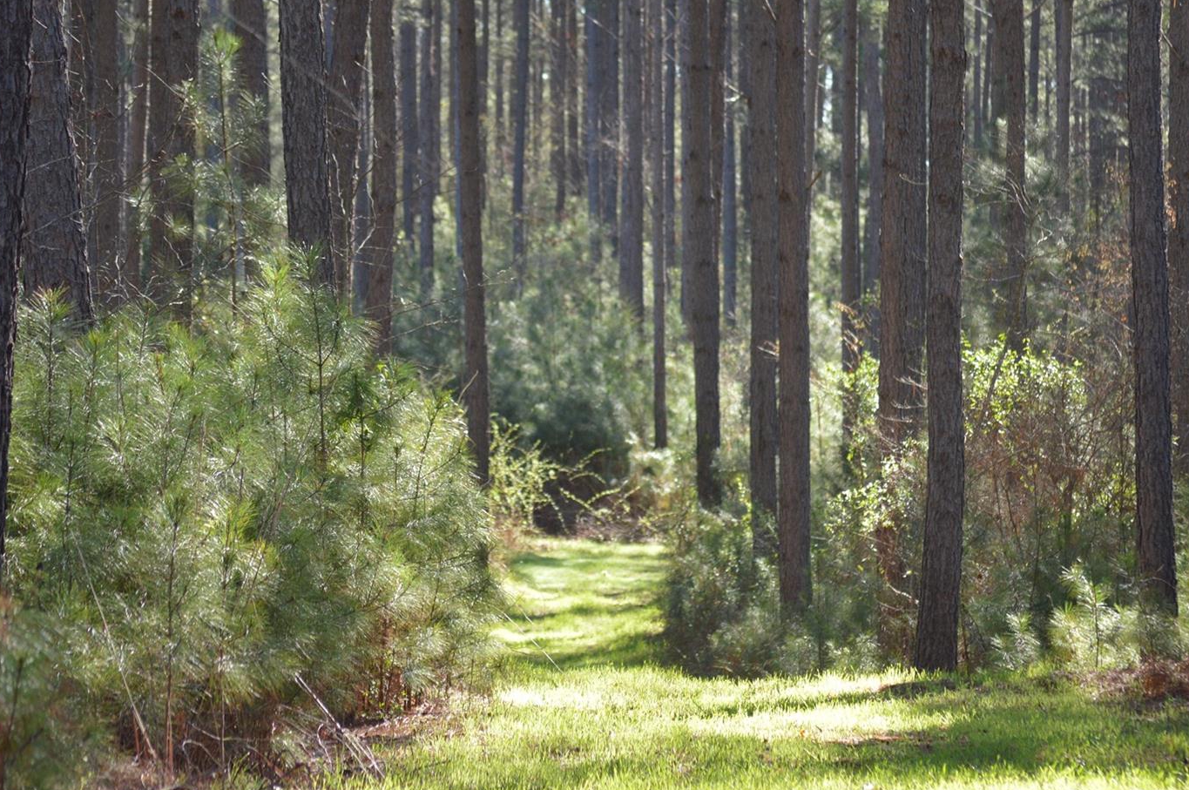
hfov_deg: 9.9
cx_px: 672
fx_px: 6829
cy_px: 361
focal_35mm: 207
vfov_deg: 6.6
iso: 400
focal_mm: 92
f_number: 4.5
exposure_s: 1/320
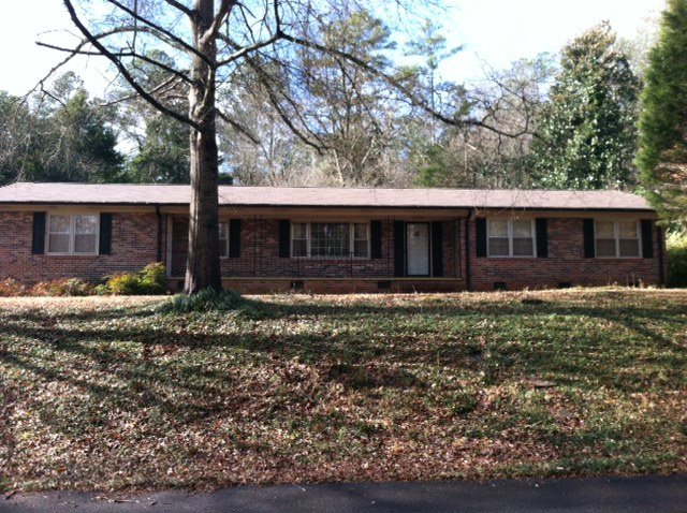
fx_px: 694
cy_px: 256
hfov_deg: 52.7
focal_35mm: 35
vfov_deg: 40.6
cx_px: 344
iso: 80
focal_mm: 3.85
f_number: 2.8
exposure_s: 1/180
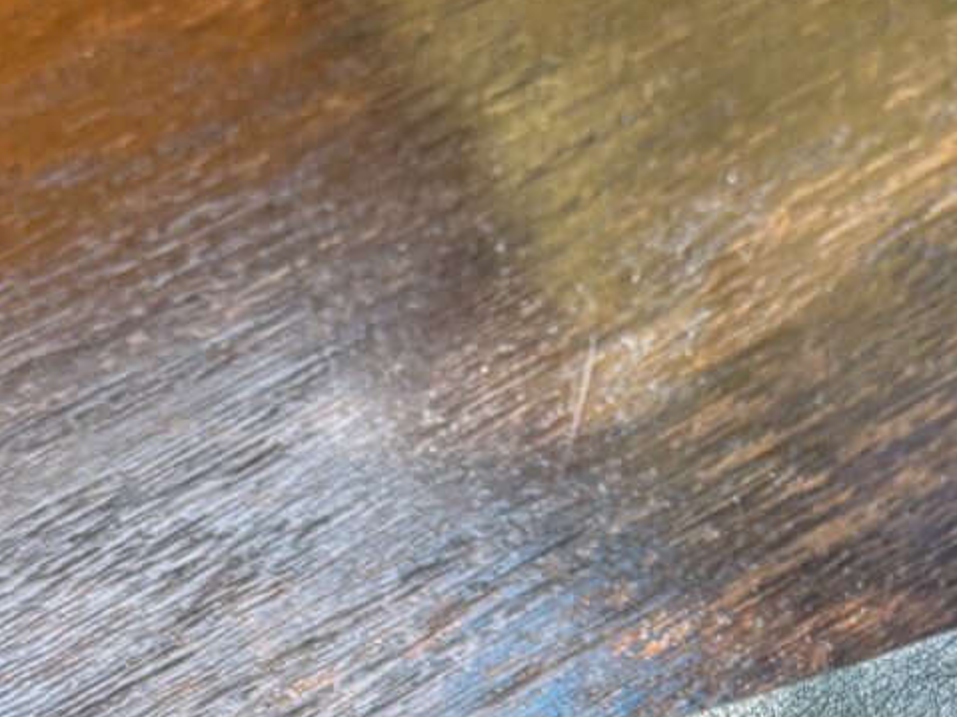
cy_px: 1522
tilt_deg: -57.3
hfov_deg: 14.1
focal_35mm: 139
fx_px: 3842
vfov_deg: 9.8
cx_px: 142
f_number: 1.6
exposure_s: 1/120
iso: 80
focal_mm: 5.96
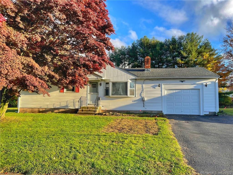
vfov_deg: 53.1
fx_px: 175
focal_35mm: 26
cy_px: 88
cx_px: 116
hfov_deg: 67.3
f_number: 1.6
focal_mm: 5.1
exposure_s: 1/1164
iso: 32
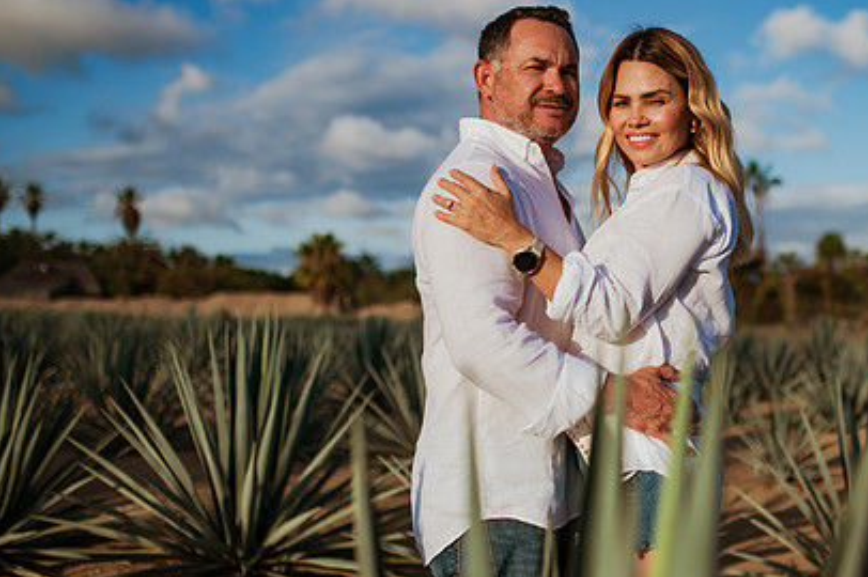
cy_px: 306
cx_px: 596
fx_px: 1205
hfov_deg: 39.0
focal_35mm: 50
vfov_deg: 26.9
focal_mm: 35
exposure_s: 1/4000
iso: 100
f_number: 1.8
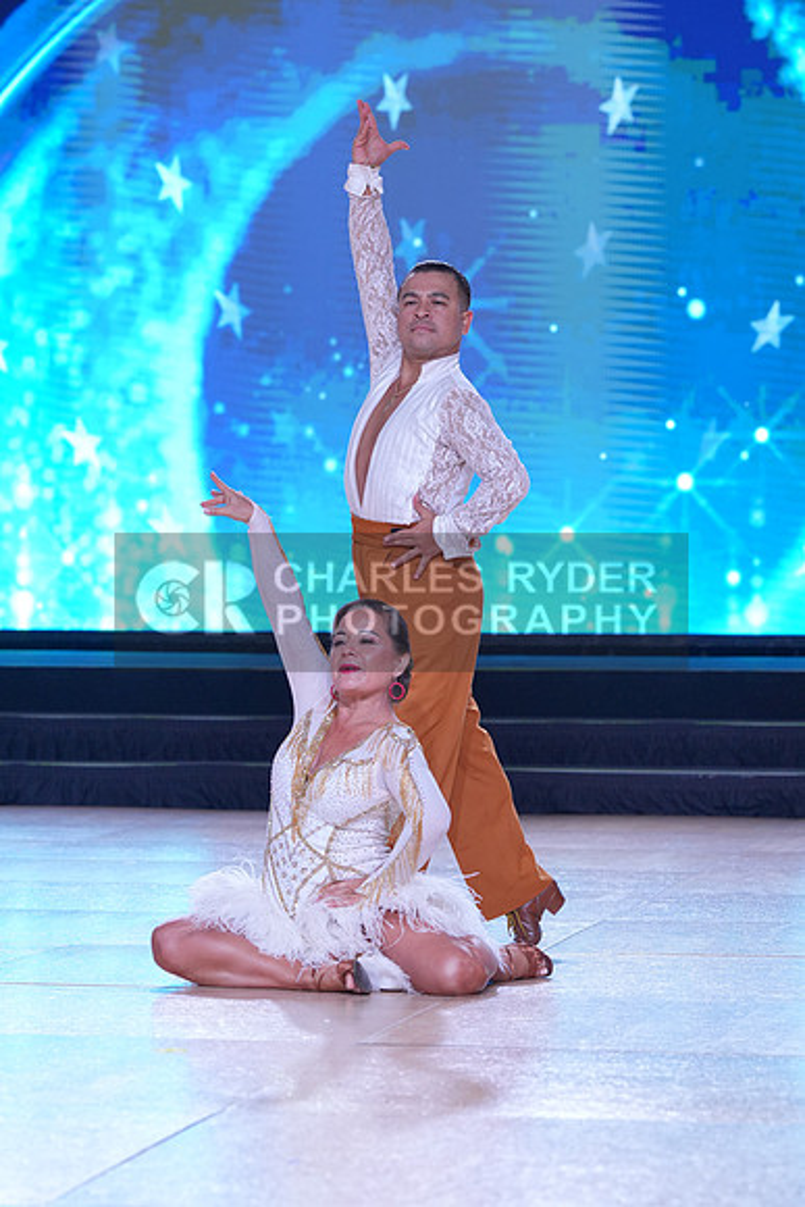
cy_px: 604
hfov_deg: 10.6
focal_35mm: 129
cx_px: 402
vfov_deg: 15.9
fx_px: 4324
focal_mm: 129
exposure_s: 1/400
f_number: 5.6
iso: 2000
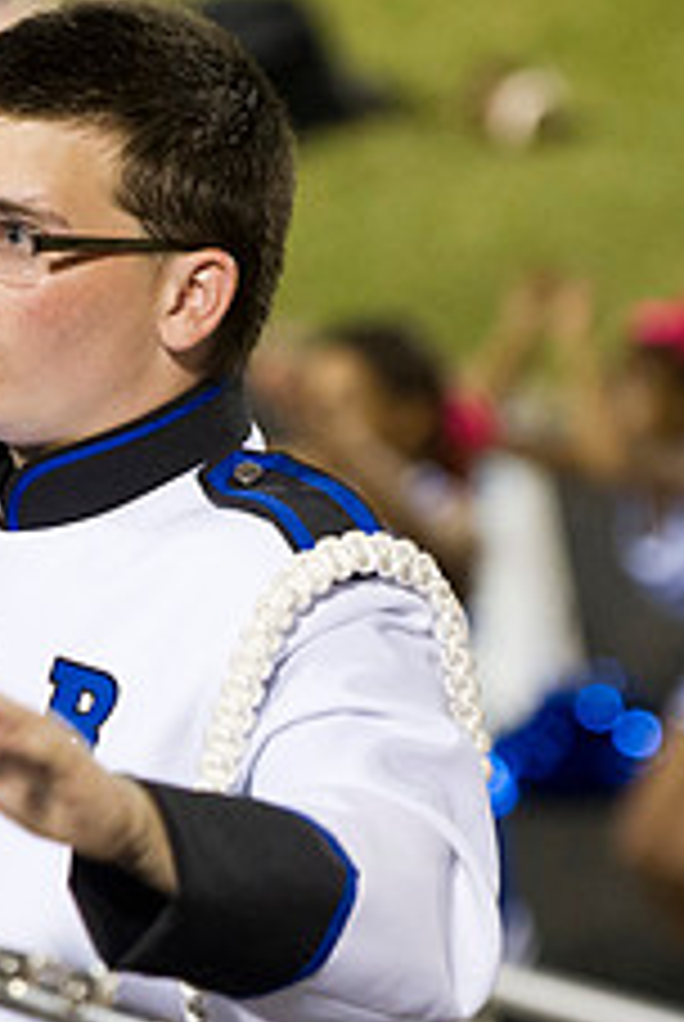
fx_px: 13041
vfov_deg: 4.5
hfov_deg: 3.0
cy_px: 608
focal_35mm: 459
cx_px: -310
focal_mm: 180
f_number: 4
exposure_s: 1/125
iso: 4000
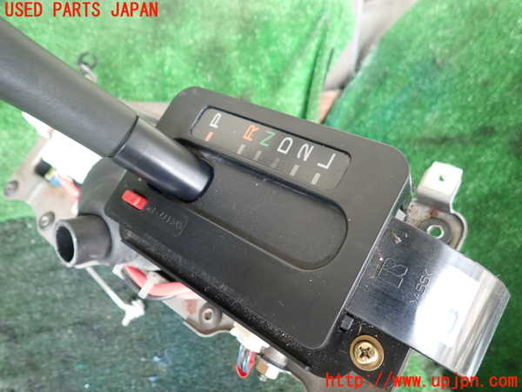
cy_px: 196
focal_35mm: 25
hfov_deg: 69.4
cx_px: 261
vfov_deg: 54.9
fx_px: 377
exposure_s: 1/30
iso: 200
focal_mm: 4.5
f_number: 2
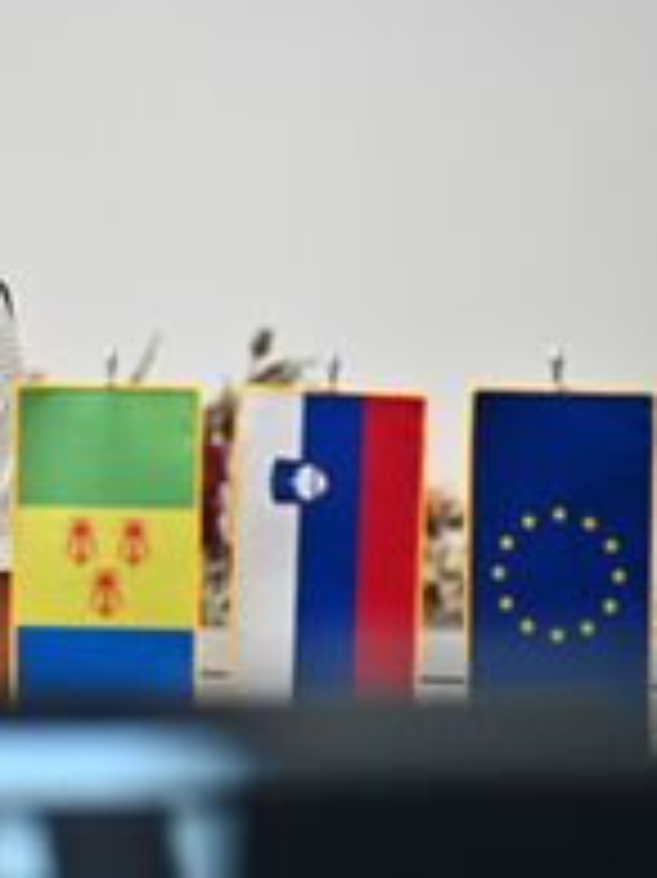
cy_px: 257
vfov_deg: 4.5
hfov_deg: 3.3
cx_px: -216
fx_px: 11248
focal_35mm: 444
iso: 4000
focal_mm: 200
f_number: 4.5
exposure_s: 1/250
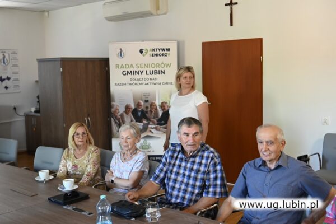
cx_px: 168
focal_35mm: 42
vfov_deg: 31.9
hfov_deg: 46.4
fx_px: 392
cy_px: 112
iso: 2000
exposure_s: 1/125
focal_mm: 28
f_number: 2.8
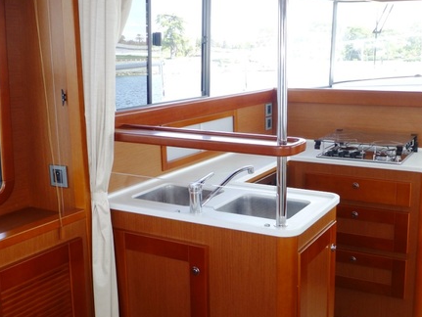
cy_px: 159
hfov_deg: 44.5
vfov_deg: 34.4
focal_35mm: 42
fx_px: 512
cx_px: 251
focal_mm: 6.1
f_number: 3.7
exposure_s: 1/60
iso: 100
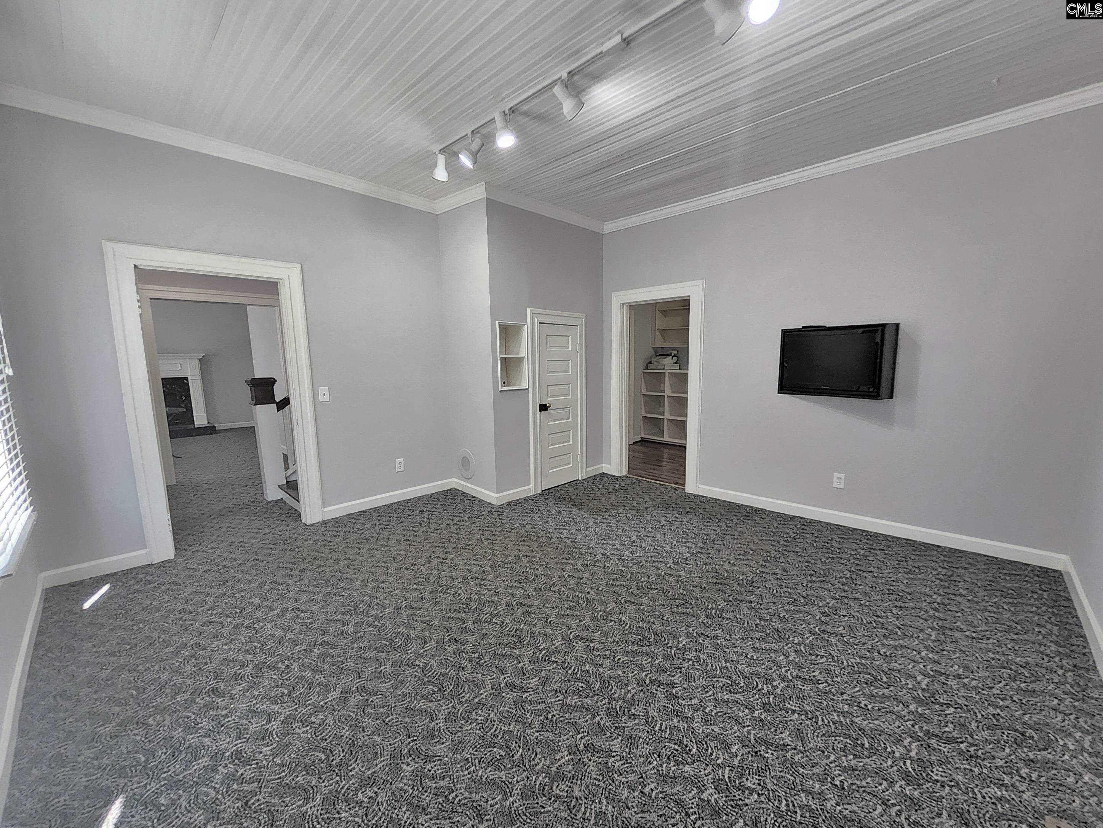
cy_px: 414
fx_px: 415
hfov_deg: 106.1
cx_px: 552
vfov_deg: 90.0
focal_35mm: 13
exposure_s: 1/50
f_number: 2.2
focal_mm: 1.13
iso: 125
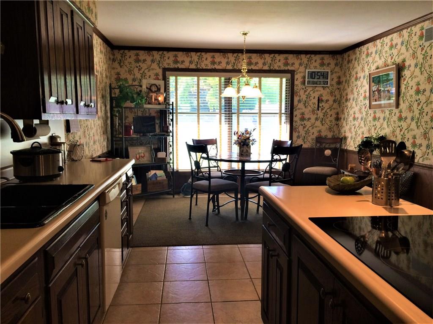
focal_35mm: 29
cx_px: 216
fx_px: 363
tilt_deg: -8.2
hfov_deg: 61.7
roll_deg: +0.4
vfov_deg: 48.2
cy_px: 162
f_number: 2.2
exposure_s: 1/33
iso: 40
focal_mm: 4.15
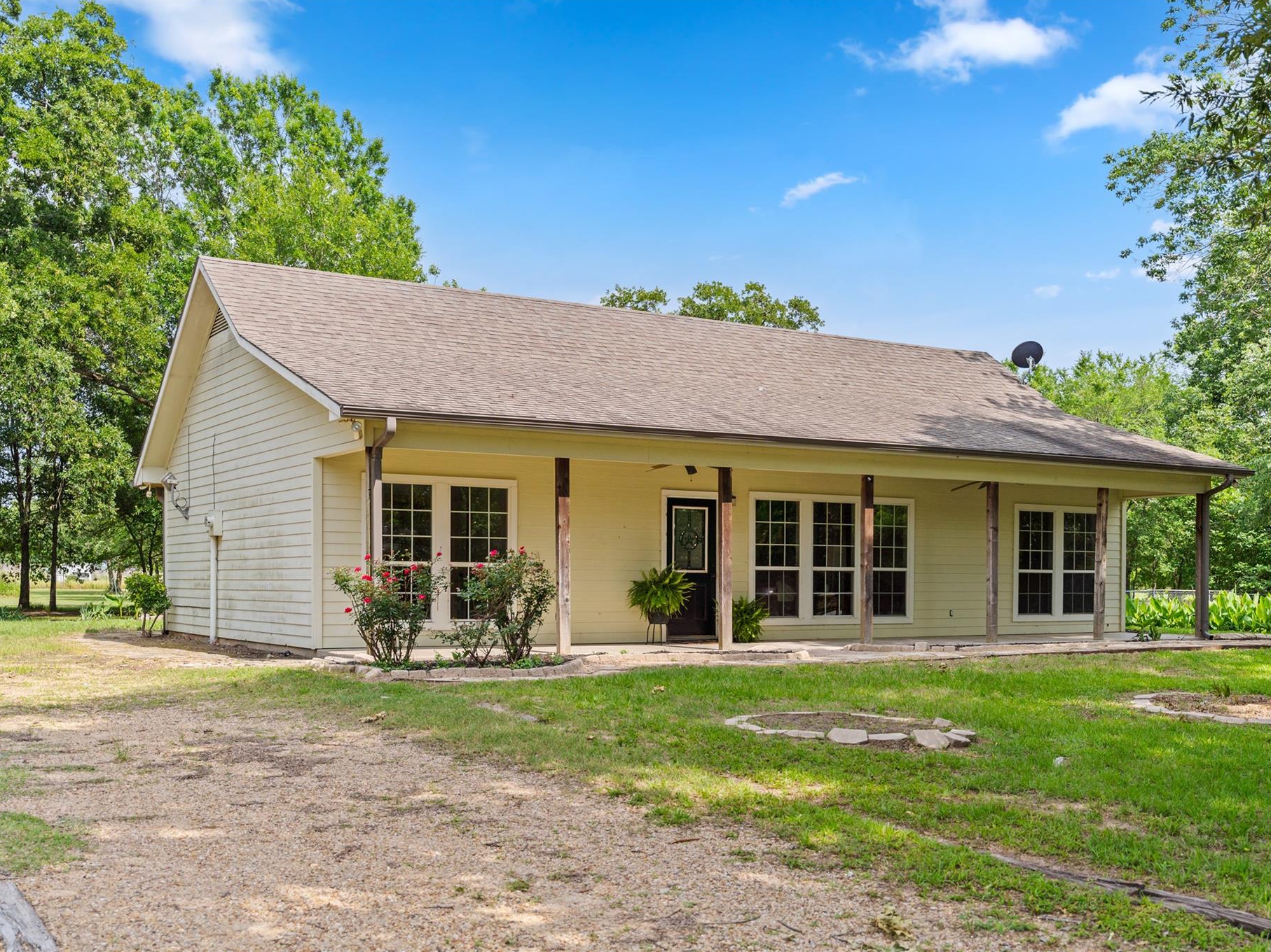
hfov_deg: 48.9
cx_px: 711
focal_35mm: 38
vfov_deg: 37.7
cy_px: 475
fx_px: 1395
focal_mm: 35
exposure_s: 1/1000
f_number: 4
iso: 100
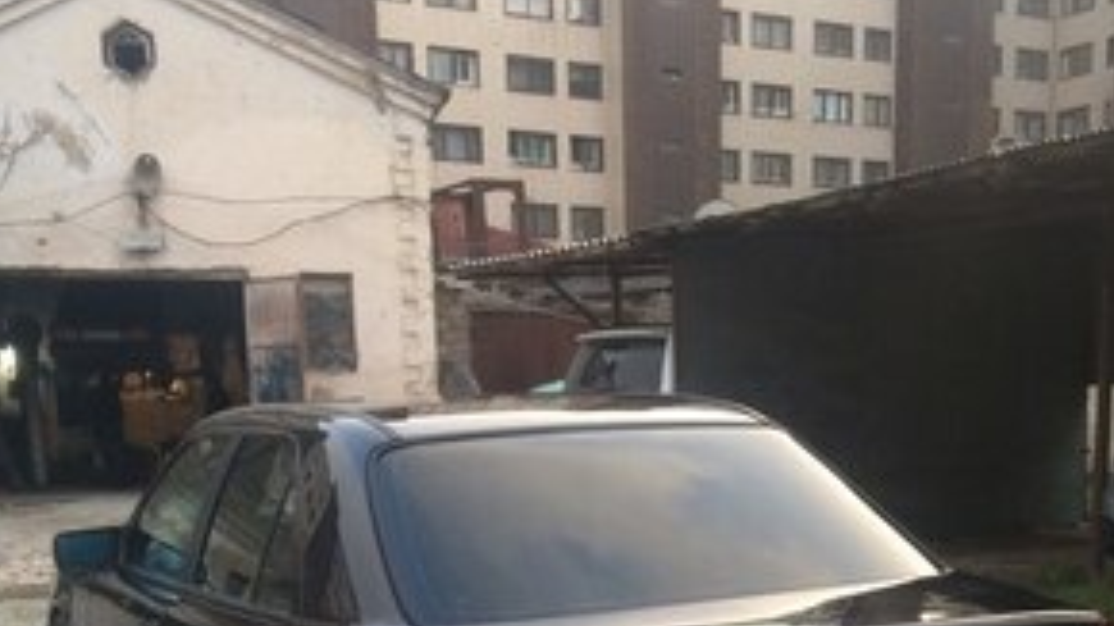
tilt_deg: -11.3
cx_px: 649
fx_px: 1595
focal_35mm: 54
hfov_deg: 38.4
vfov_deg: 20.9
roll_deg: +2.6
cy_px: 718
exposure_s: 1/33
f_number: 2.2
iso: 50
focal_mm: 4.15
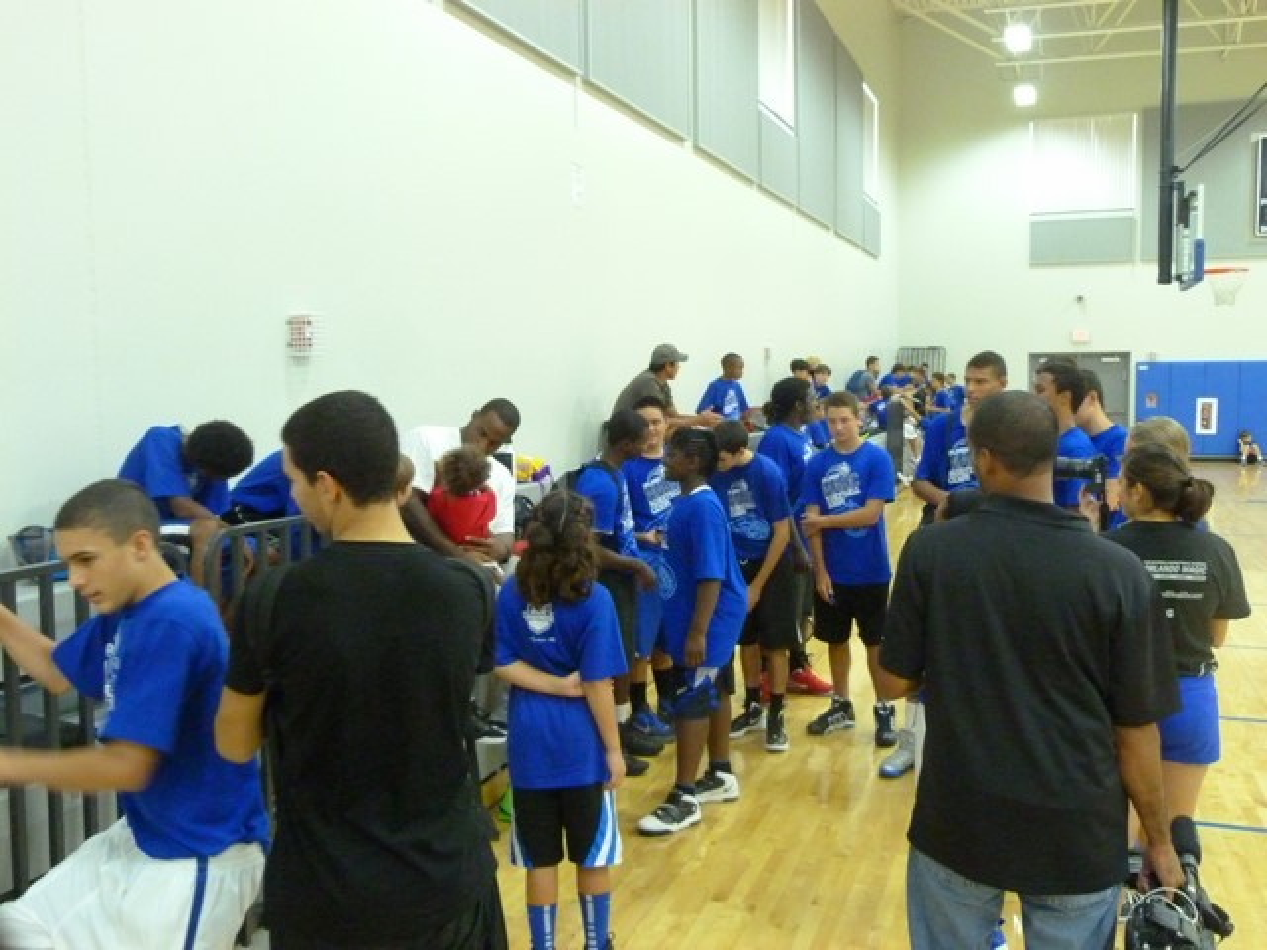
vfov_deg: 44.2
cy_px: 475
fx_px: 1171
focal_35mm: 32
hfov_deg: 56.8
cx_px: 634
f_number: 3
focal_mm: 5.7
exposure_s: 1/30
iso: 800
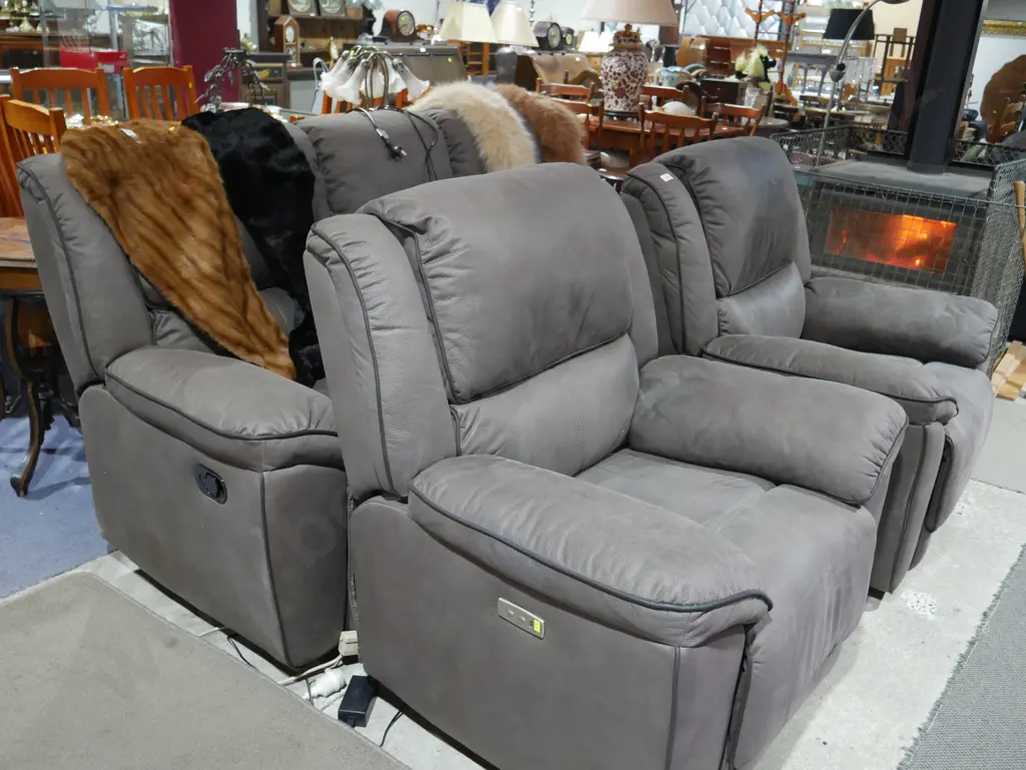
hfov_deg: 56.8
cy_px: 385
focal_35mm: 32
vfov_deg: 44.2
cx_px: 513
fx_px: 949
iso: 800
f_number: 3.6
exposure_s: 1/60
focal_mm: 16
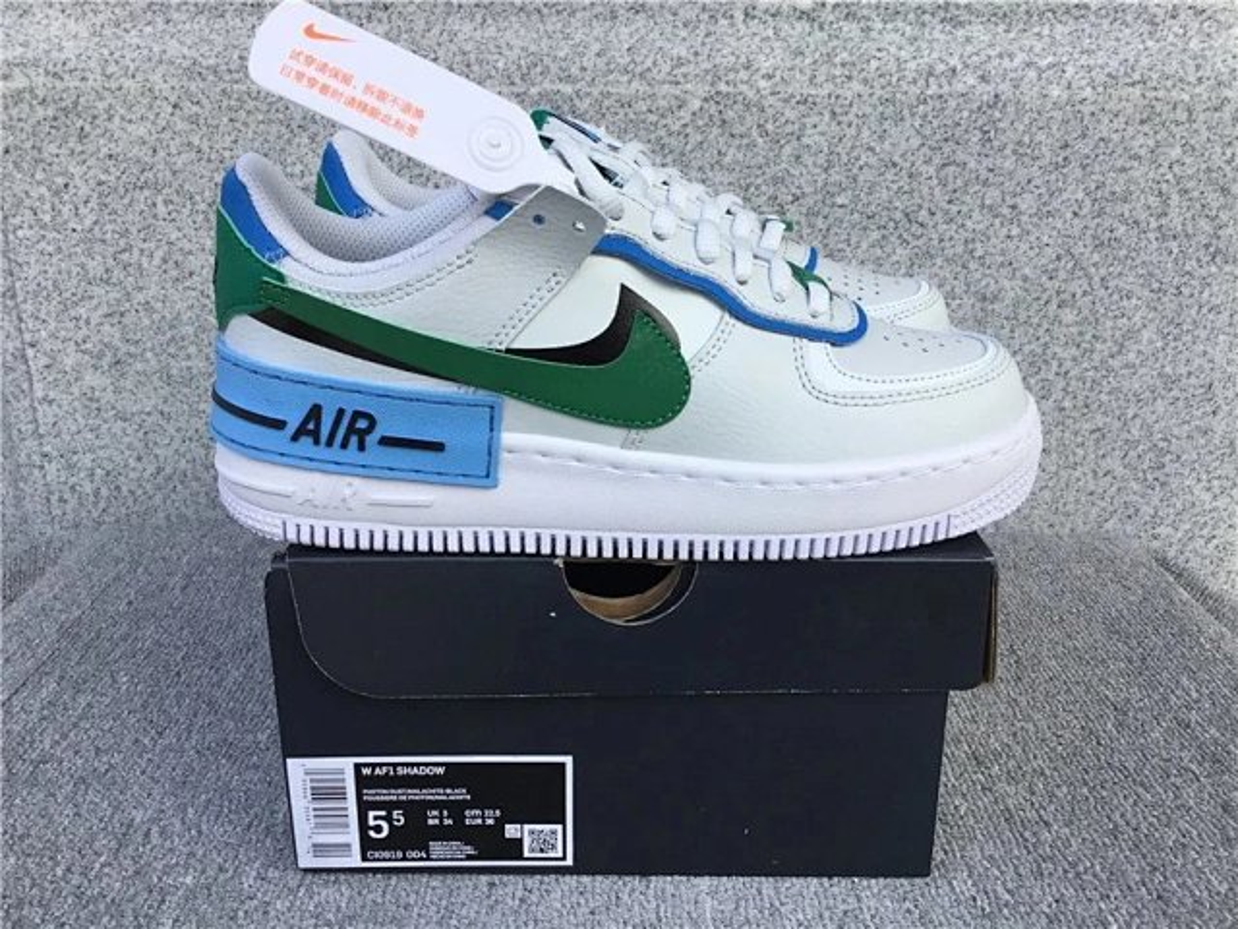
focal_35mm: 31
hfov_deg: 58.4
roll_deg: +0.0
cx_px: 619
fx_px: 1109
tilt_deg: -17.5
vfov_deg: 45.4
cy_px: 464
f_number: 2.4
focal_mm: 3.3
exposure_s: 1/310
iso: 25
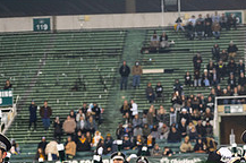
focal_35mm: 187
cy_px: 214
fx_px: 1276
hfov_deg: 10.9
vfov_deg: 7.2
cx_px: 270
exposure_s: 1/500
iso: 1000
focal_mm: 70
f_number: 2.8
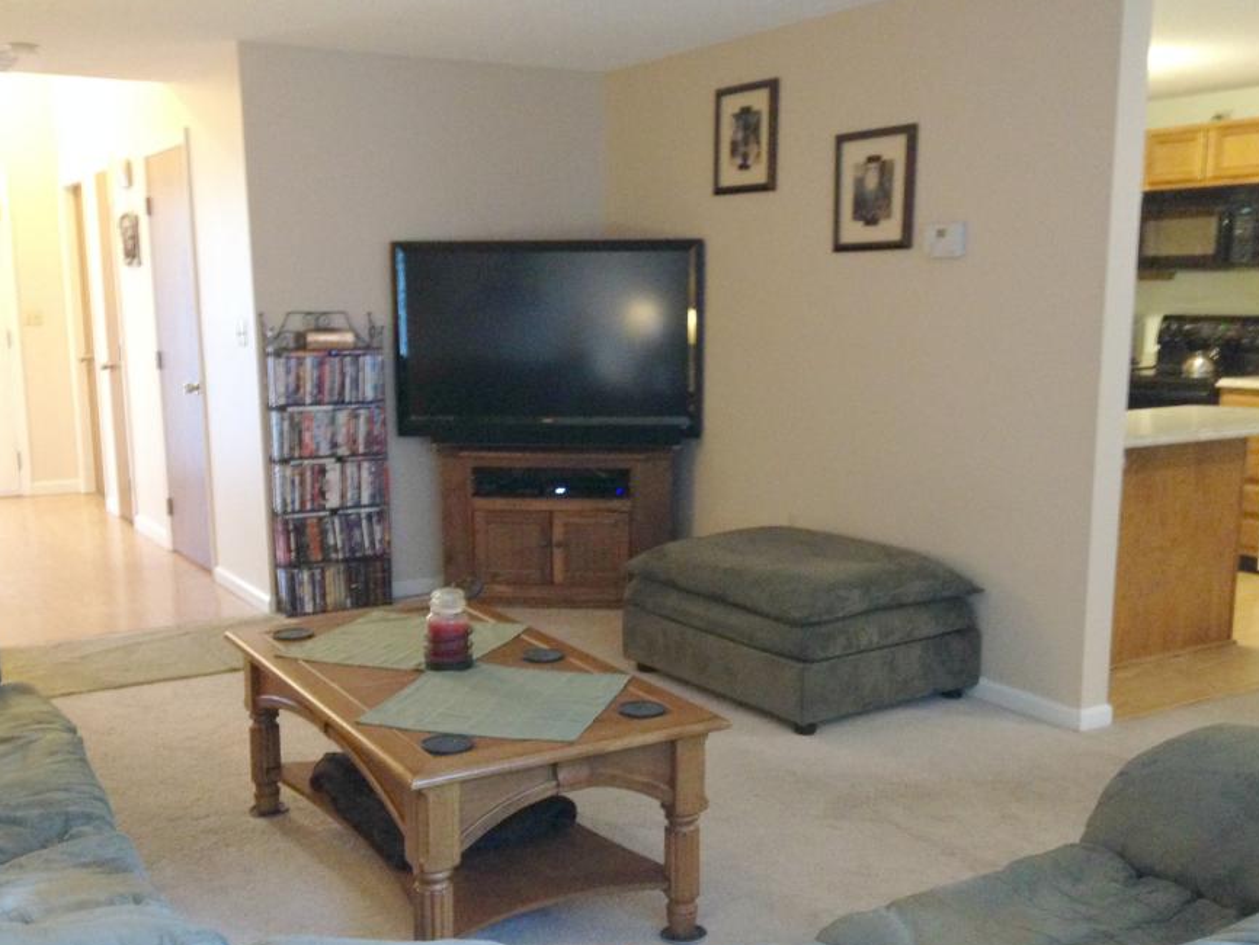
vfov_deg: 36.8
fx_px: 1419
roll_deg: +1.4
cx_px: 616
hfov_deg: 47.8
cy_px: 547
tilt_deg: -8.7
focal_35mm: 39
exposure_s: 1/17
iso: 400
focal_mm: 4.12
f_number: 2.4
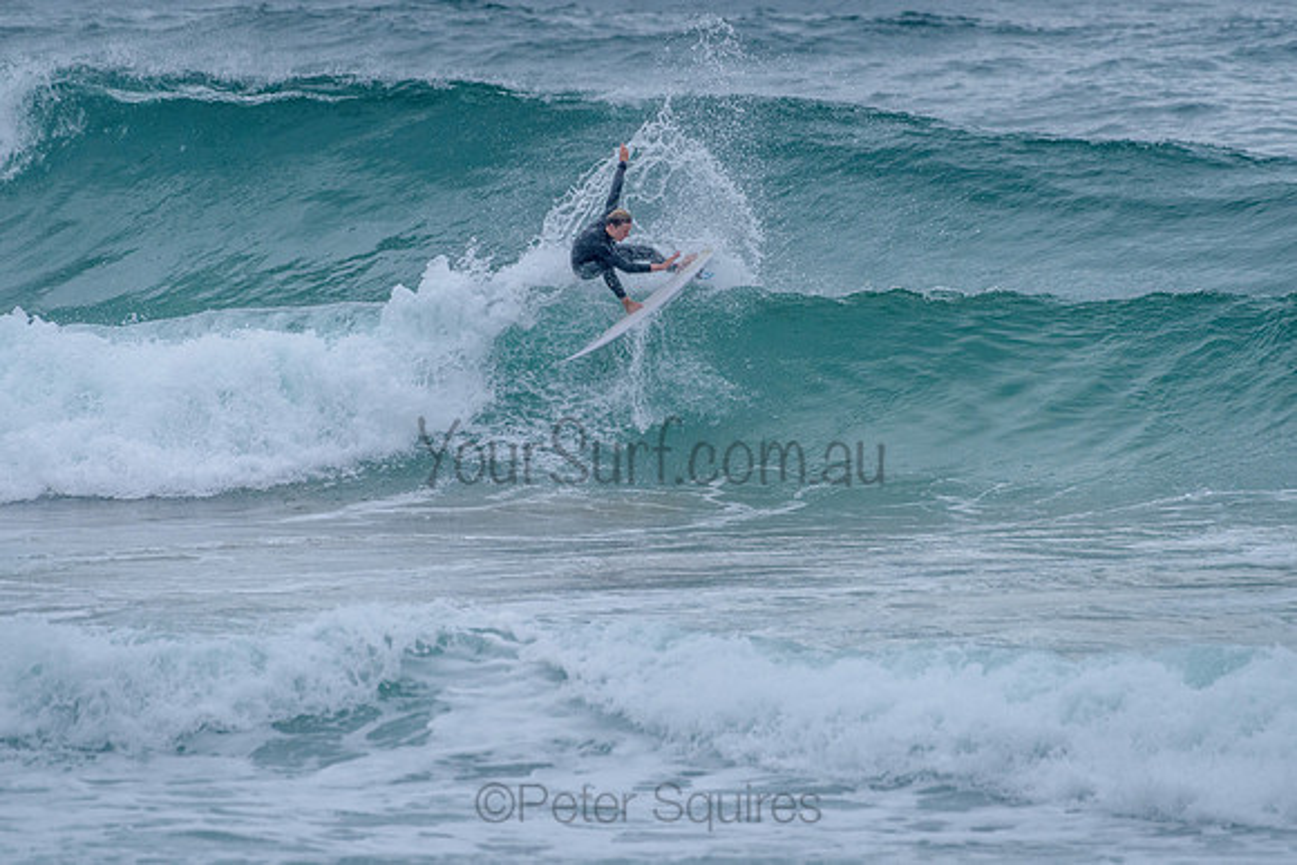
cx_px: 650
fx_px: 22081
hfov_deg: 3.4
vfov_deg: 2.2
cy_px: 336
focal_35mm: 613
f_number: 5.6
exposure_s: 1/2000
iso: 1600
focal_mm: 500
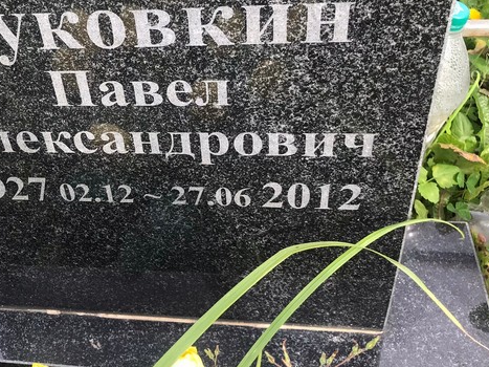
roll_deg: +9.9
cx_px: 118
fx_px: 678
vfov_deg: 30.1
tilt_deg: -43.2
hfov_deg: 38.6
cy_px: 128
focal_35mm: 48
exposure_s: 1/331
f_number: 1.8
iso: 20
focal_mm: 3.99
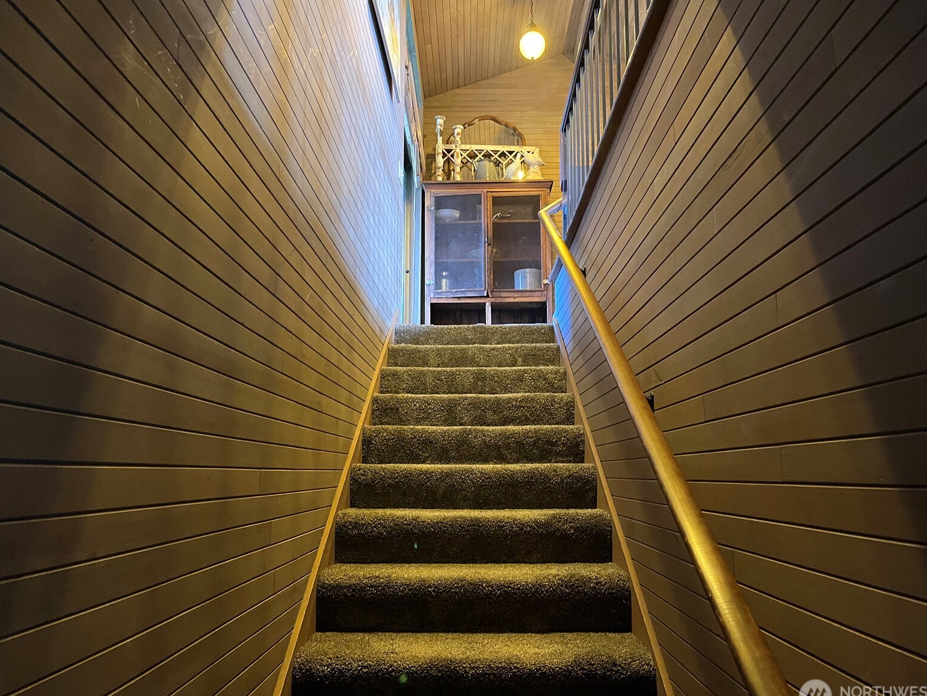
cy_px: 359
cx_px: 474
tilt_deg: +10.7
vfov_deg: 51.4
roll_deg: +1.1
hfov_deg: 65.3
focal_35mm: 27
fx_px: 723
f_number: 1.6
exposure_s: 1/30
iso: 500
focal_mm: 5.1
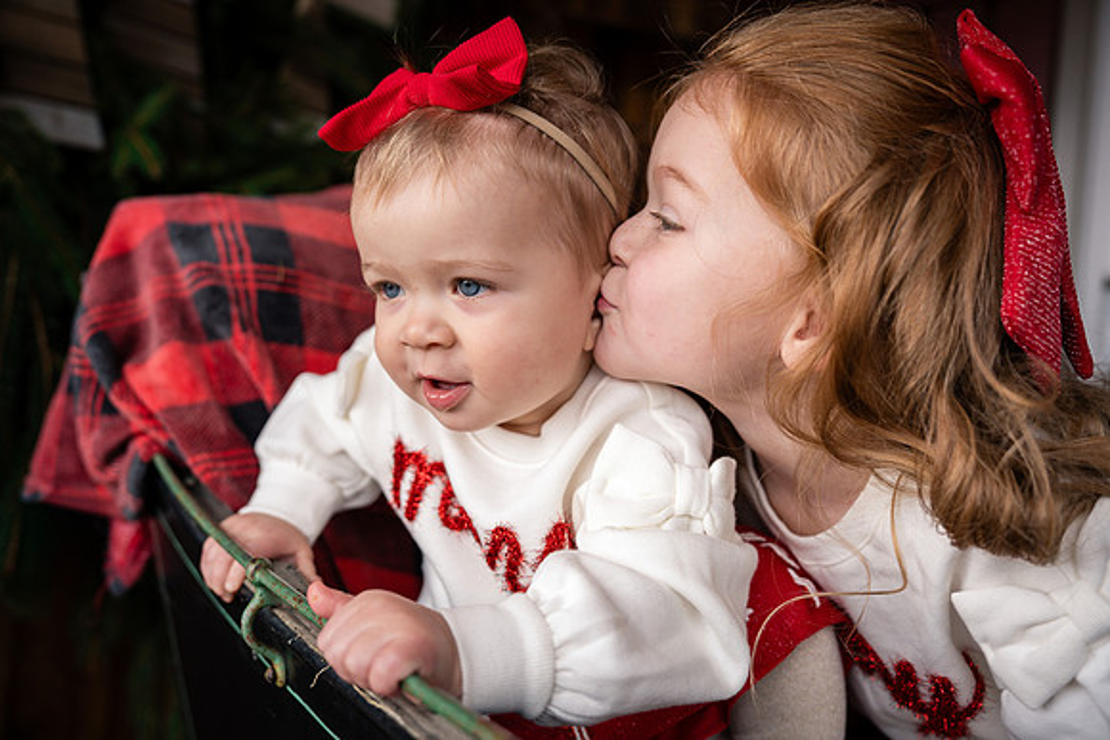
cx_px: 555
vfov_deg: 41.1
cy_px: 370
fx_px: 987
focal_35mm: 32
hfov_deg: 58.7
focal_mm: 32
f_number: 3.2
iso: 320
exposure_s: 1/250
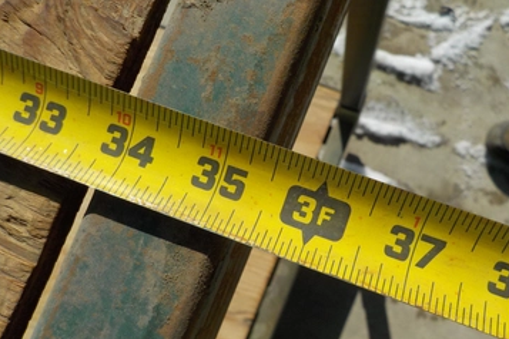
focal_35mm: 35
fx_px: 495
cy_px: 174
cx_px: 278
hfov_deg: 54.4
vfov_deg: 37.8
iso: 125
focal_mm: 4.1
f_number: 6.6
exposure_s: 1/640
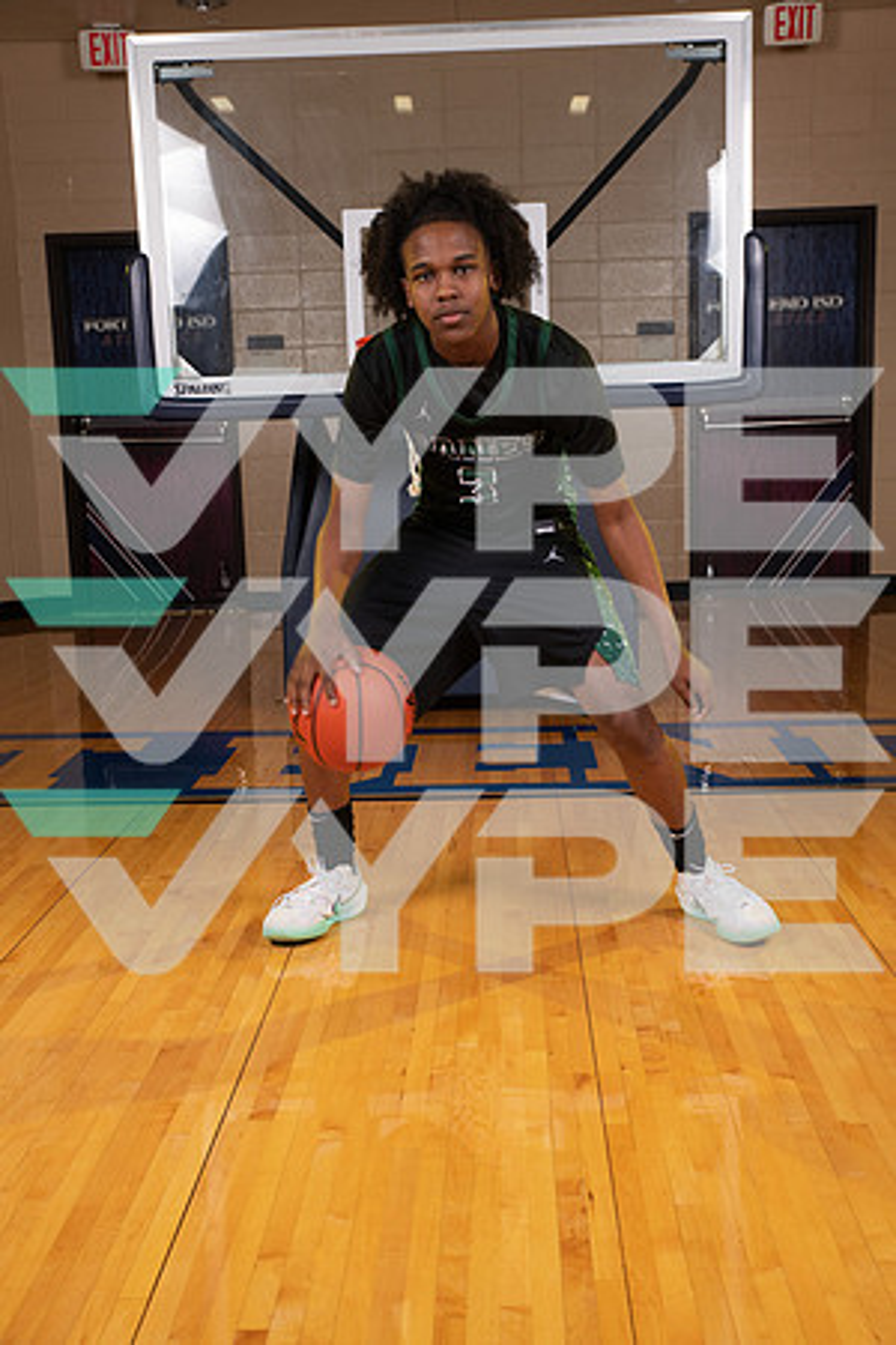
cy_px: 672
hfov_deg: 33.4
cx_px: 448
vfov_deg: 48.5
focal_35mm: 40
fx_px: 1493
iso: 320
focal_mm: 40
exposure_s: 1/320
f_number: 7.1
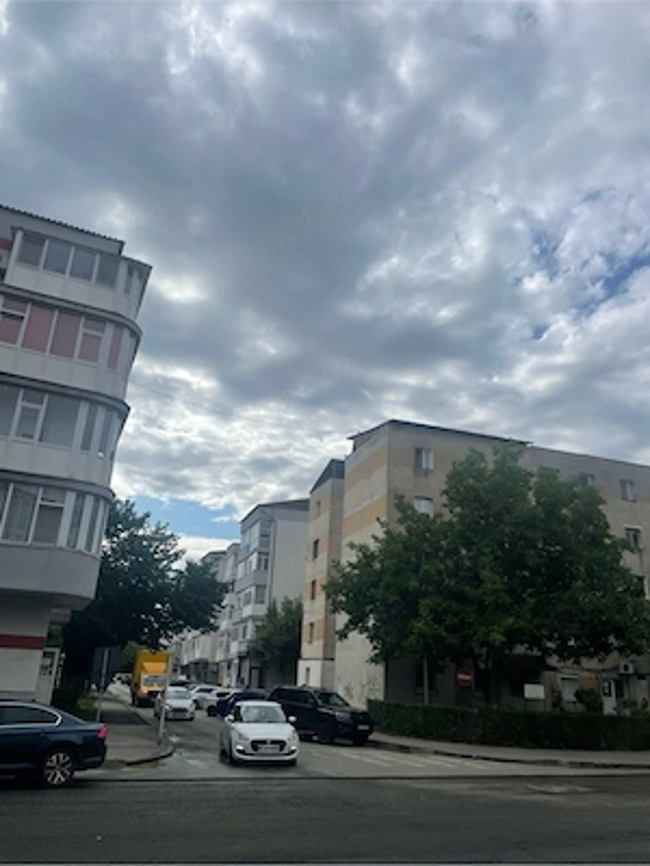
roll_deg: -2.8
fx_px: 651
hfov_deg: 53.1
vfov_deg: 67.3
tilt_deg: +21.7
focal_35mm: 26
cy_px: 433
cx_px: 325
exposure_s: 1/7299
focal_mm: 4.2
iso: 32
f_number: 1.6
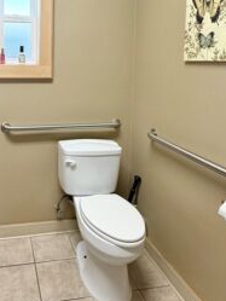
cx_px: 41
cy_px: 88
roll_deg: +0.2
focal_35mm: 30
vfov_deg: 57.8
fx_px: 261
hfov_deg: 44.3
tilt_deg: -3.8
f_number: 2.2
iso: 200
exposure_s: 1/120
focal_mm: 2.22
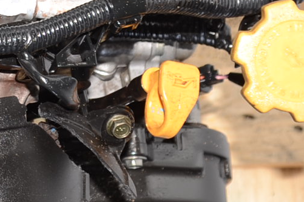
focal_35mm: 177
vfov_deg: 7.6
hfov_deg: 10.7
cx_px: -283
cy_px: -104
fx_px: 1492
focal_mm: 24
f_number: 5
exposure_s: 1/60
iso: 100
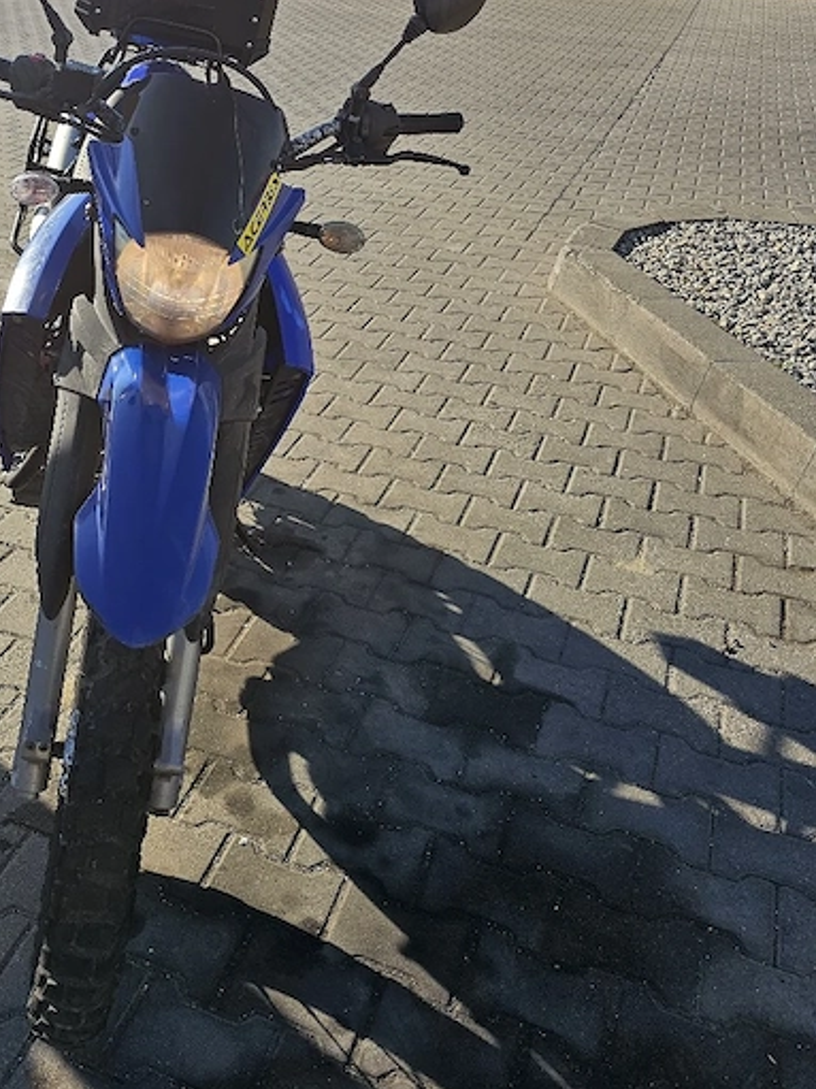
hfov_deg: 38.4
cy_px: 407
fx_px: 1132
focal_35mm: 36
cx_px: 179
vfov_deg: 50.8
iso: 10
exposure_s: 1/714
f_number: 1.7
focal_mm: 6.3
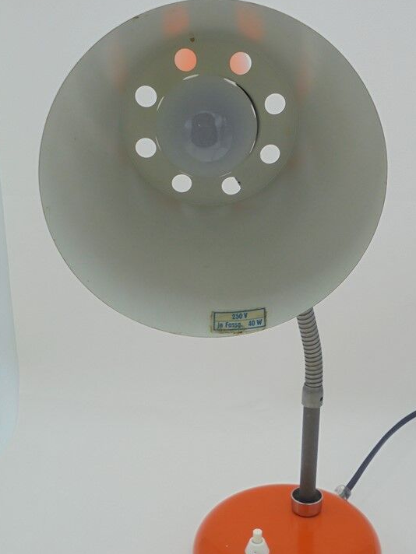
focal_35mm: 43
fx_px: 689
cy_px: 327
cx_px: 257
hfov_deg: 33.4
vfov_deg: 43.7
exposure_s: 1/60
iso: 100
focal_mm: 6.1
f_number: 4
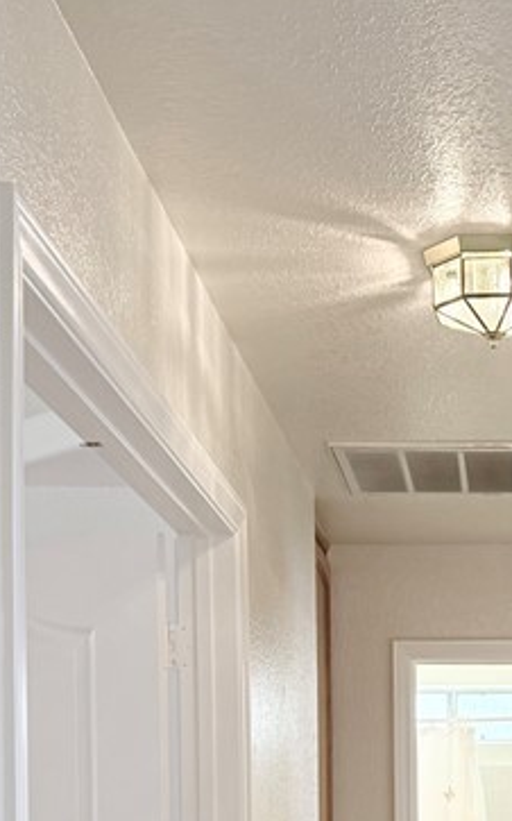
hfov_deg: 17.5
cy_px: 847
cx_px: 569
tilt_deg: +0.3
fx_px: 1609
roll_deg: -0.2
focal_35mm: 72
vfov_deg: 26.8
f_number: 1.78
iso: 160
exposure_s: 1/120
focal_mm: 6.76
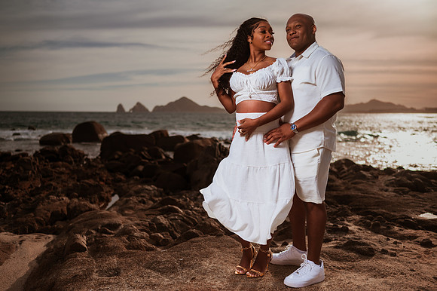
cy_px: 145
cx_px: 217
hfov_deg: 53.8
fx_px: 431
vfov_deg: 37.3
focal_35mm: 36
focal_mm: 35
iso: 80
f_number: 1.8
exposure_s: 1/8000
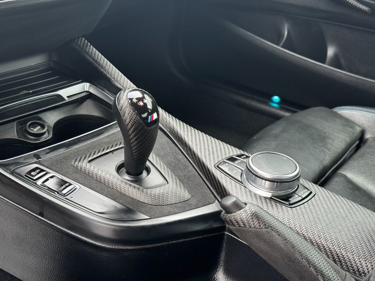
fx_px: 520
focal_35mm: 48
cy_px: 140
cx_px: 188
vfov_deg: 30.3
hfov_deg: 39.7
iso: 100
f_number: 1.78
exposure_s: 1/164
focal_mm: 6.76
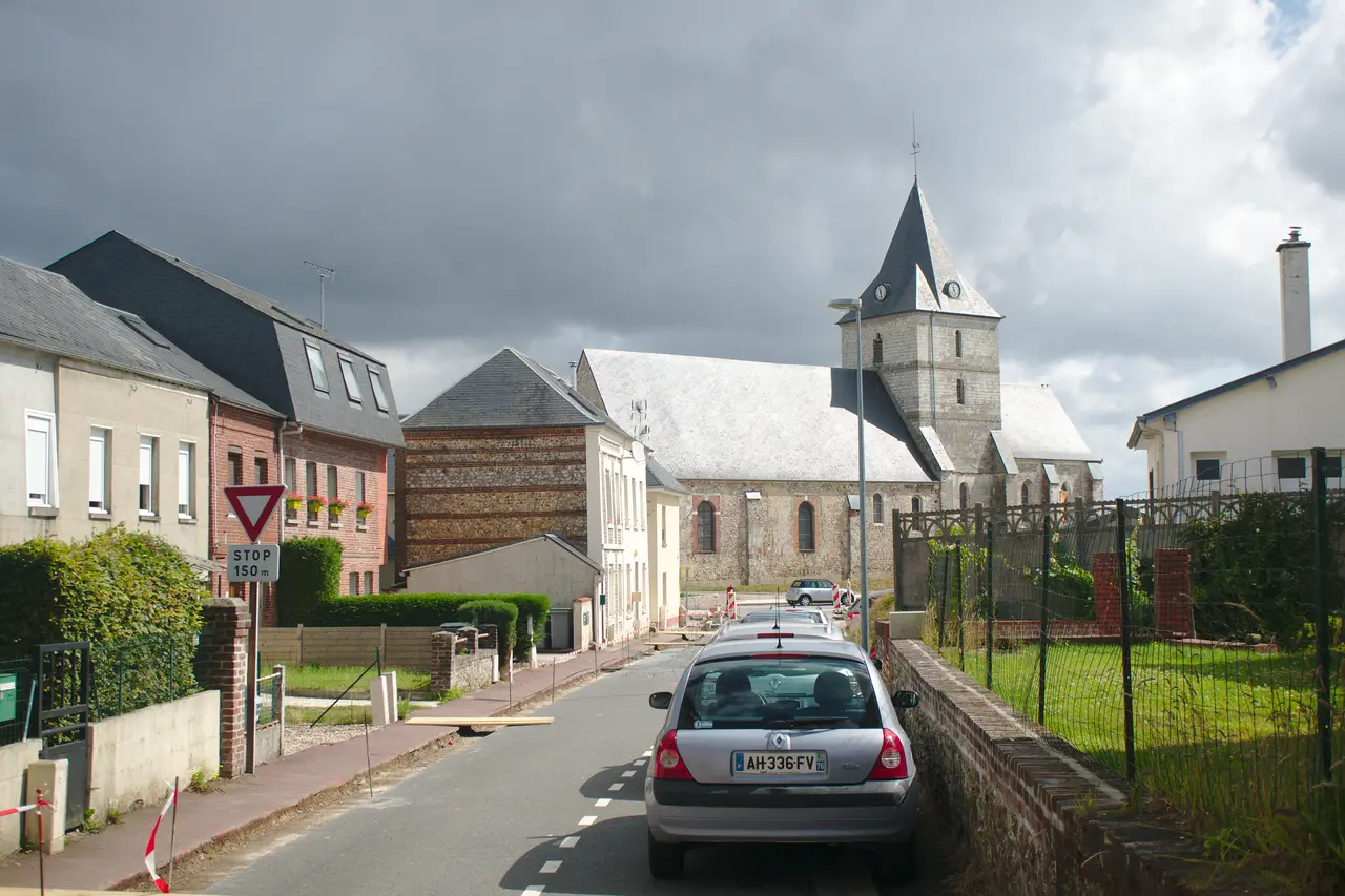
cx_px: 672
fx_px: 1681
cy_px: 448
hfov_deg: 43.6
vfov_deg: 29.9
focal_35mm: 45
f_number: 8
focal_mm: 30
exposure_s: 1/1000
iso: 200
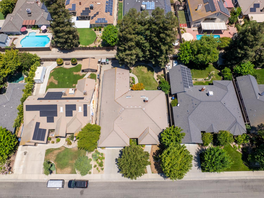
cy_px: 99
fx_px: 183
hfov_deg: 71.6
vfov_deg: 56.8
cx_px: 132
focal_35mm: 24
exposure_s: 1/2500
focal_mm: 12.29
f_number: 2.8
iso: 100
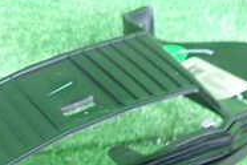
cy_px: 253
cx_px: 35
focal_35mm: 84
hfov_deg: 23.7
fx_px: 576
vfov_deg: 15.0
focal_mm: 4.5
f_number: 2
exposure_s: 1/30
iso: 640
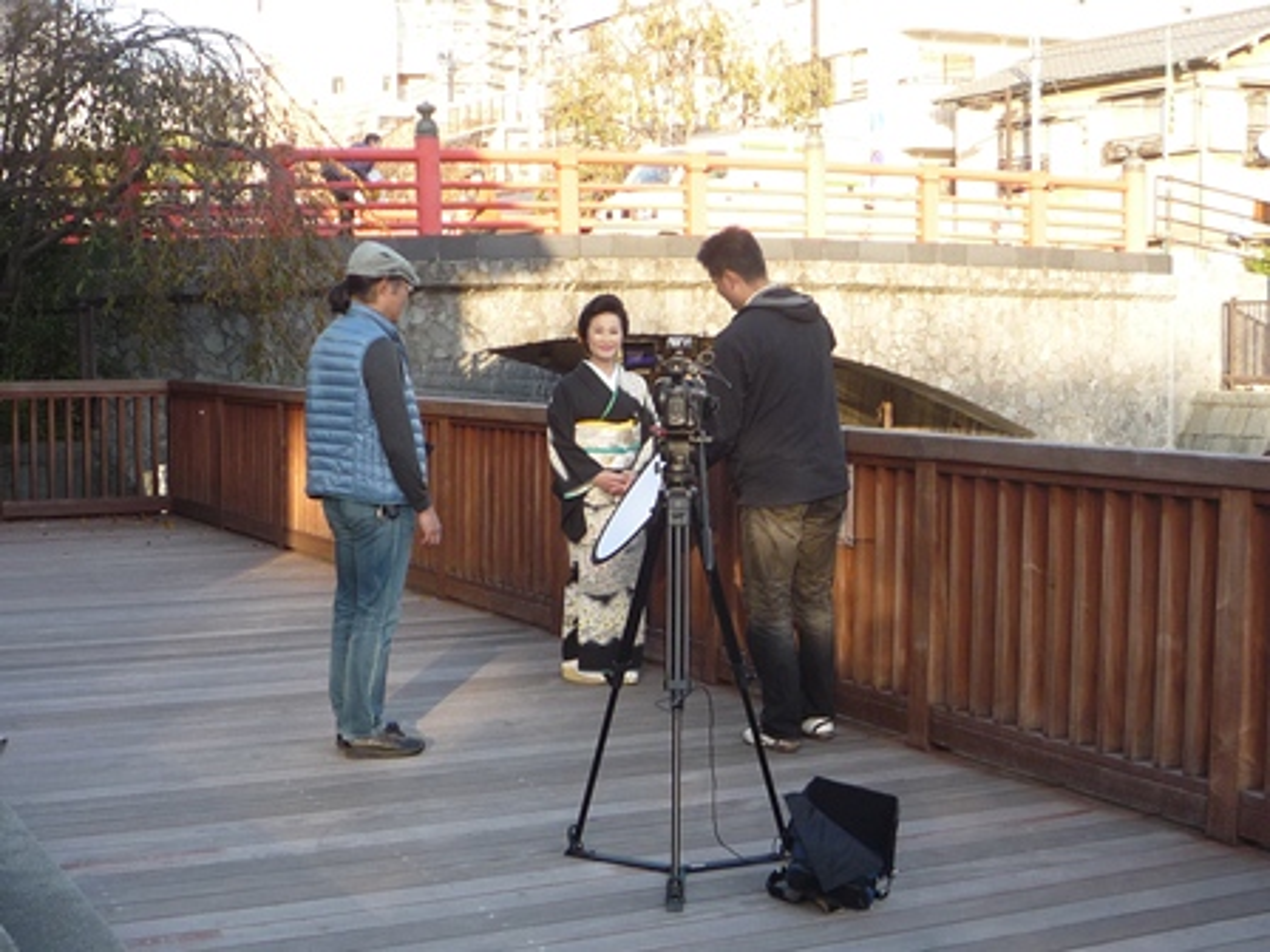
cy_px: 476
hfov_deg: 34.9
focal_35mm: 55
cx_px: 635
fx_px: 2018
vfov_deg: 26.6
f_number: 4
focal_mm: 5.3
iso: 100
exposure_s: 1/100
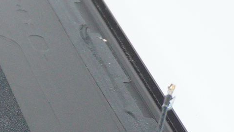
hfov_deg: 7.0
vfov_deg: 4.3
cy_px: 213
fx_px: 1725
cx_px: -473
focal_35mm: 278
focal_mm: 28
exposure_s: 1/50
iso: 640
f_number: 5
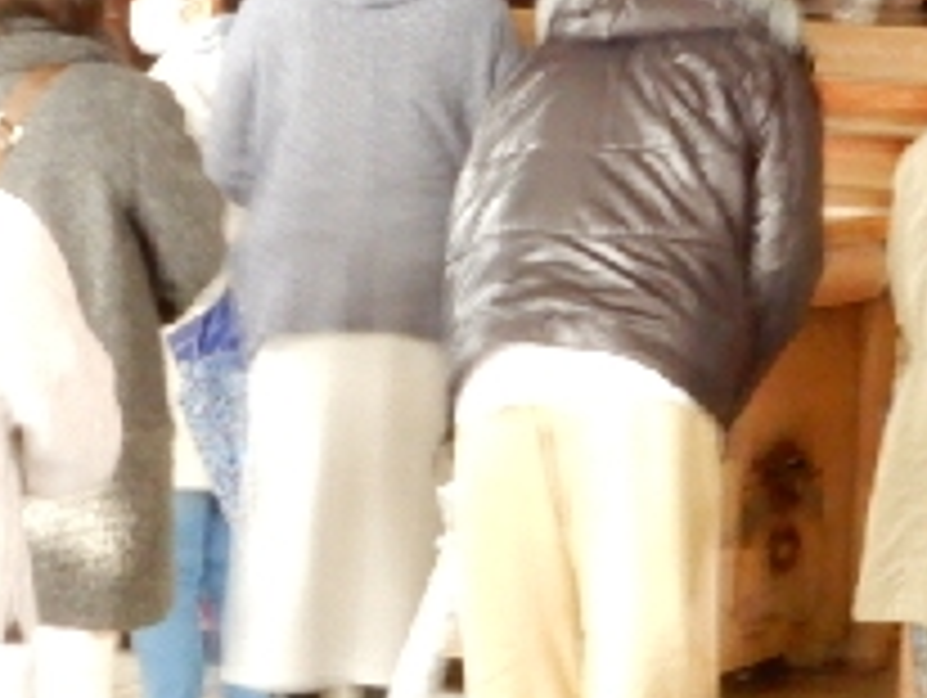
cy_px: -324
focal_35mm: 177
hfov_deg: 11.1
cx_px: 814
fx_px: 4746
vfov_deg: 8.2
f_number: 8
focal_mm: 10.2
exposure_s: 1/5
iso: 800
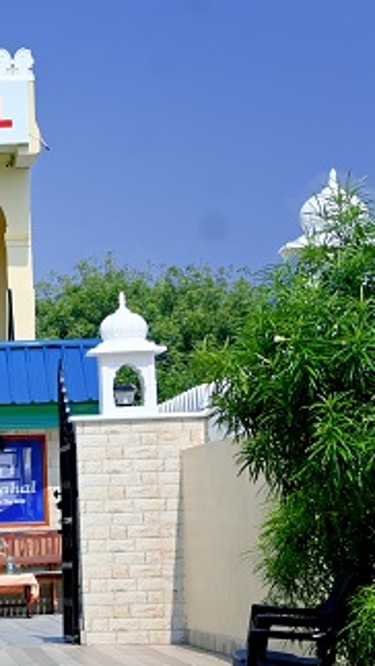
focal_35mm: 184
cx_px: -468
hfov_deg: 6.4
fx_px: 3248
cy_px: 379
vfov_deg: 11.7
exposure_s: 1/500
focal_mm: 42
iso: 100
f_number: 8
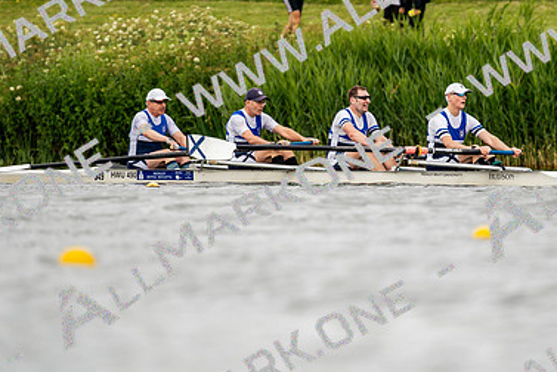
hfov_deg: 2.2
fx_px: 14276
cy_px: 122
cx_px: 359
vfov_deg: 1.5
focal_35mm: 922
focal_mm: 600
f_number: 6.3
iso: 400
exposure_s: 1/2000
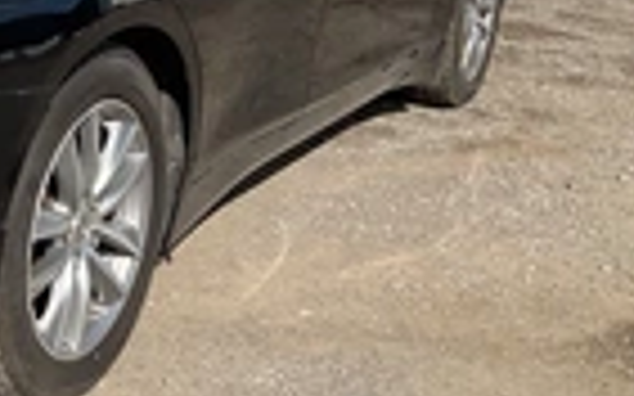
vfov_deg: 14.9
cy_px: 68
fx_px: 1503
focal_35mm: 87
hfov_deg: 21.5
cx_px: -198
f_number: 1.8
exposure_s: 1/2141
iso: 25
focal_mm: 3
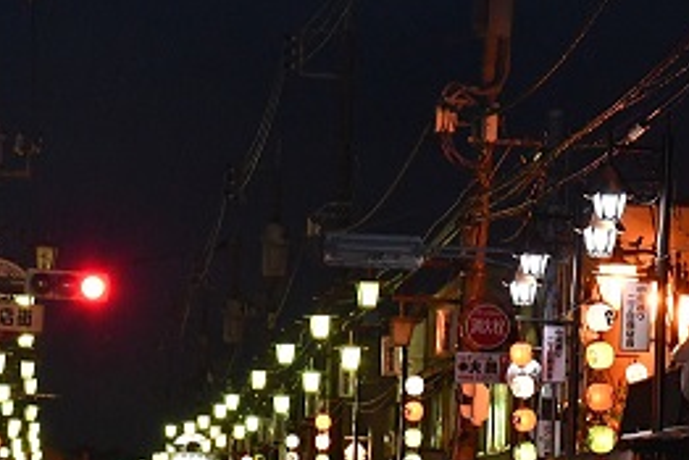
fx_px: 4270
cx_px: 406
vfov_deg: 6.2
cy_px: 294
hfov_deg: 9.2
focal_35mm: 223
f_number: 8
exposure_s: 1/80
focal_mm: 70
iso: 6400
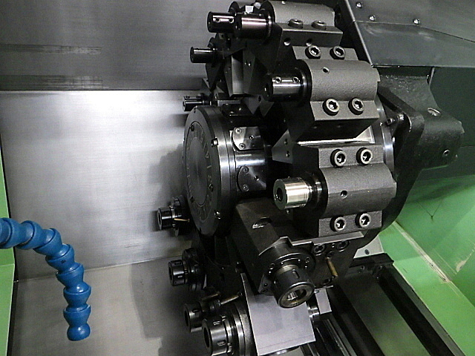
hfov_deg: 63.4
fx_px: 384
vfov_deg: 49.7
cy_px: 178
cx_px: 238
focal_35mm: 28
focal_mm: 5
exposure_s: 1/30
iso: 1600
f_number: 3.5
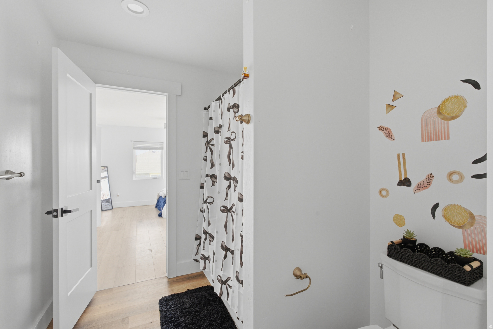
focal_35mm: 16
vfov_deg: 73.7
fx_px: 219
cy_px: 164
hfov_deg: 96.7
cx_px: 246
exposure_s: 1/40
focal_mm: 16
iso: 250
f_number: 10
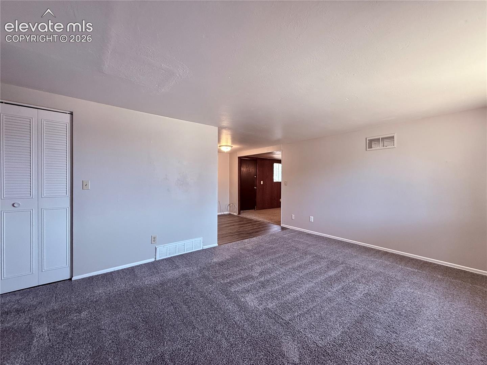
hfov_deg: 102.1
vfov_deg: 85.7
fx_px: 197
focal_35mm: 14
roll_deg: -0.9
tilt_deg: +0.3
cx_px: 244
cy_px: 182
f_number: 2.2
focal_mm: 2.22
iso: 200
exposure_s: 1/120
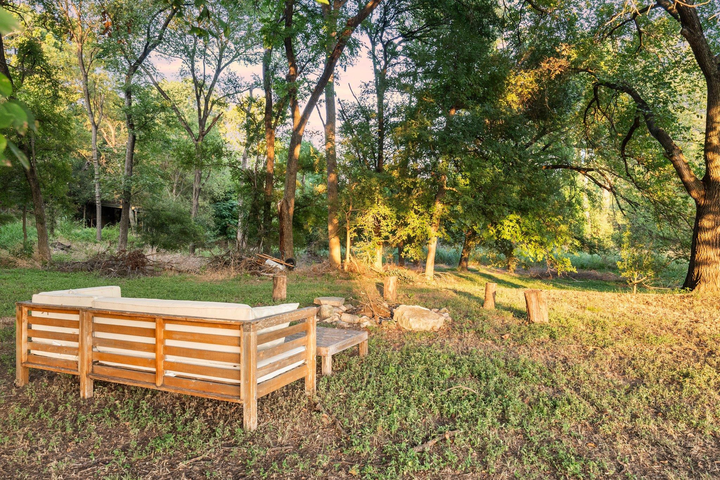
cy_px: 240
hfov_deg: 73.7
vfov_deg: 53.2
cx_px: 360
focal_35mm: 24
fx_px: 480
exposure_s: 1/20
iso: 800
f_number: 11
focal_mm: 24
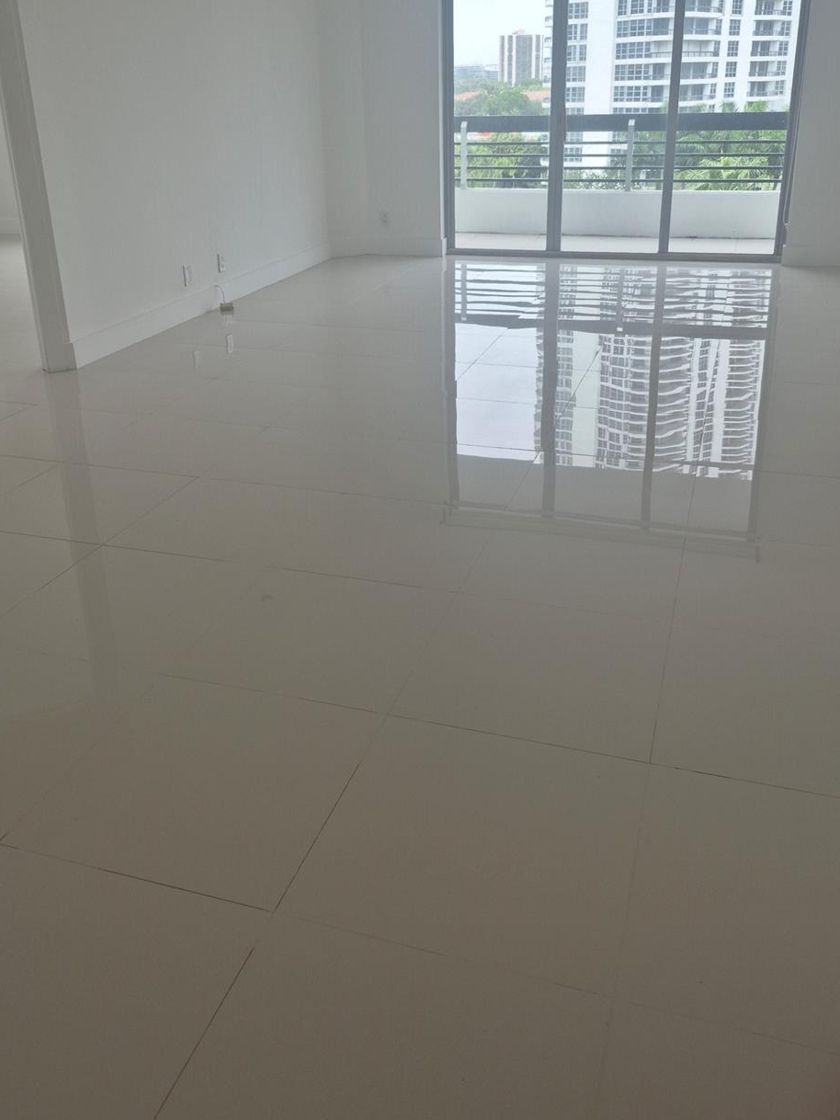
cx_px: 424
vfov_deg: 61.0
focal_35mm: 29
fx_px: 938
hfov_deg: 48.2
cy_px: 440
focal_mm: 5.4
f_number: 1.8
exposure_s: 1/206
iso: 25
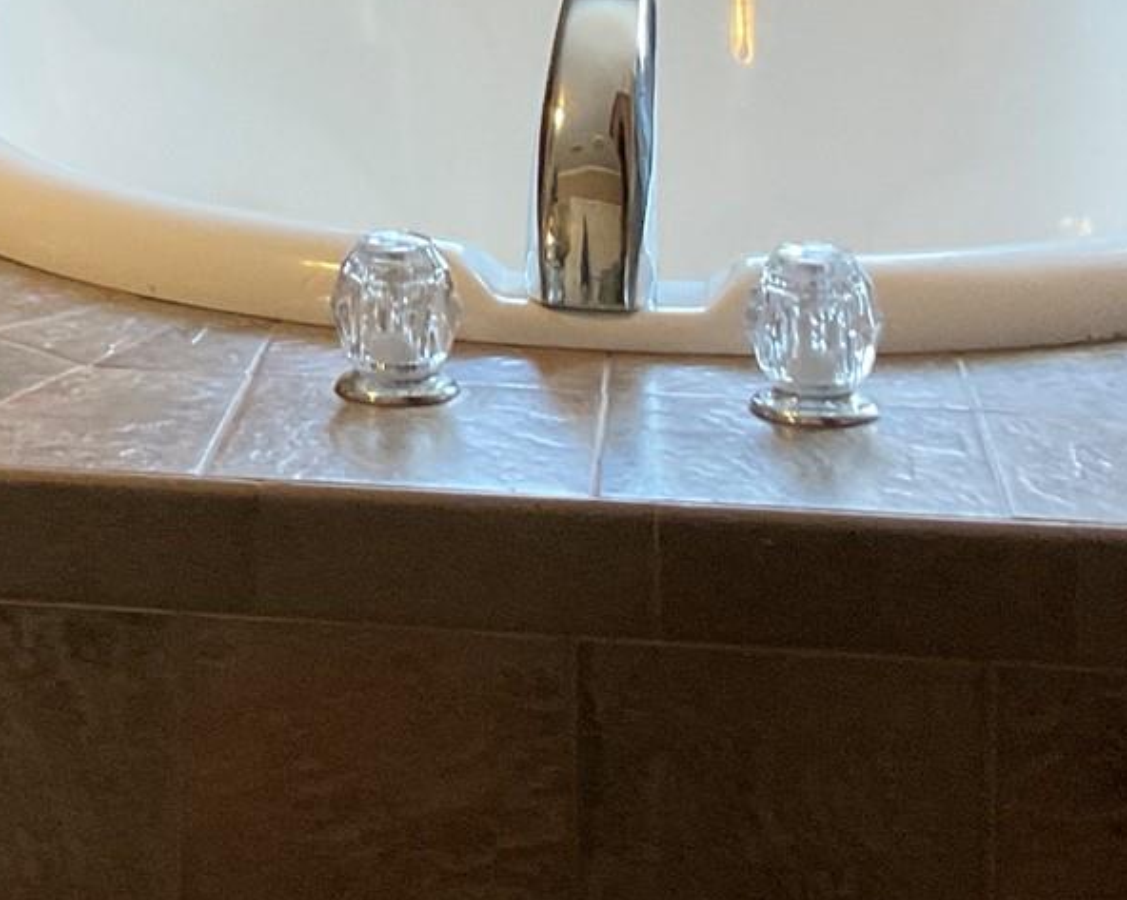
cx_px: 101
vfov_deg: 14.7
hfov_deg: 19.2
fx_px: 3267
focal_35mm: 98
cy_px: -419
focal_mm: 3
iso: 160
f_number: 1.8
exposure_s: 1/60
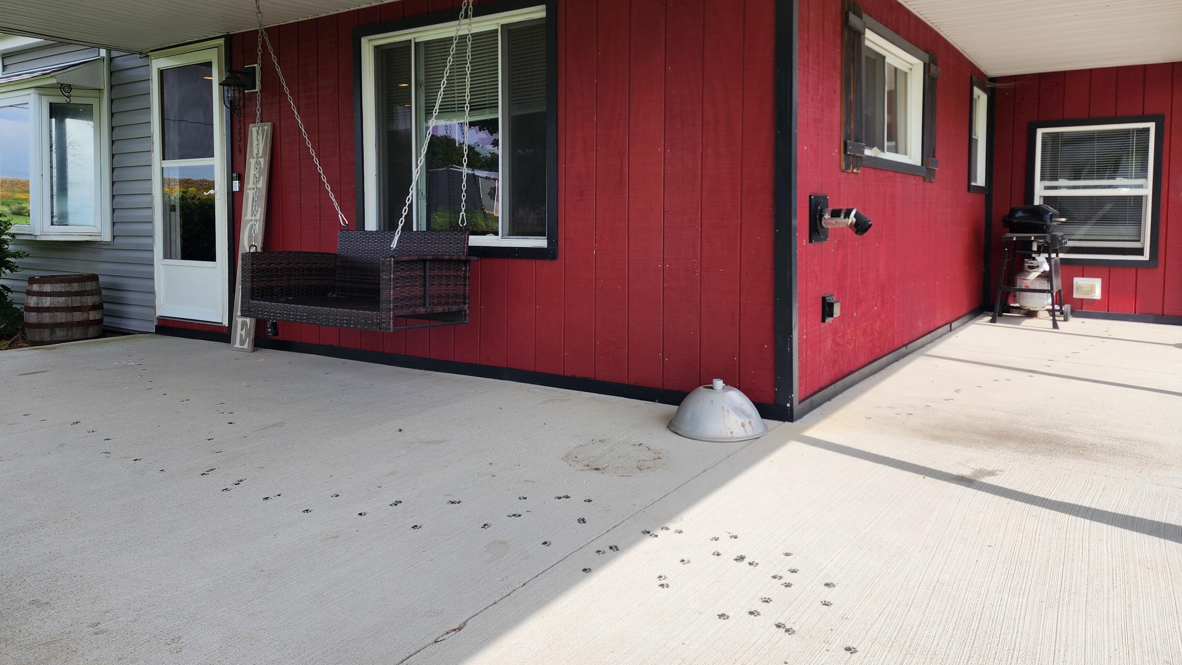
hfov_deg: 71.9
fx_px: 815
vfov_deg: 44.1
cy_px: 262
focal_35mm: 26
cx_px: 597
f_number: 1.8
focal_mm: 6.4
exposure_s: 1/763
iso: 12
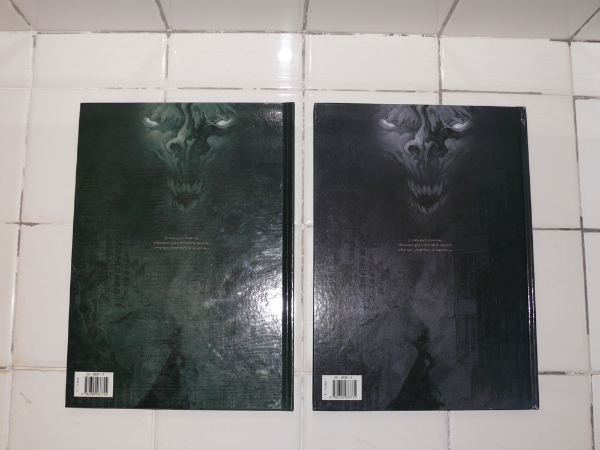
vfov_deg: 35.1
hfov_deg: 45.8
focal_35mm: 41
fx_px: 711
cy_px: 225
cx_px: 300
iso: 100
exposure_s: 1/30
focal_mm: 8.4
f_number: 2.8
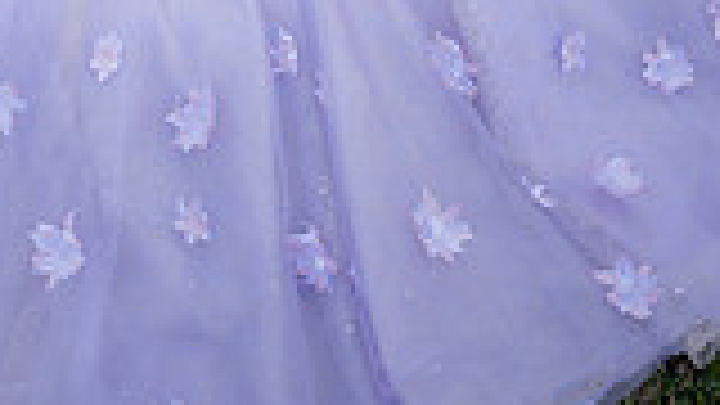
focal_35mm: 59
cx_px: 216
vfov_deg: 15.9
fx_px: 1126
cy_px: -405
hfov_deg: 35.0
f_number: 2.8
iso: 125
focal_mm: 20
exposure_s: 1/800
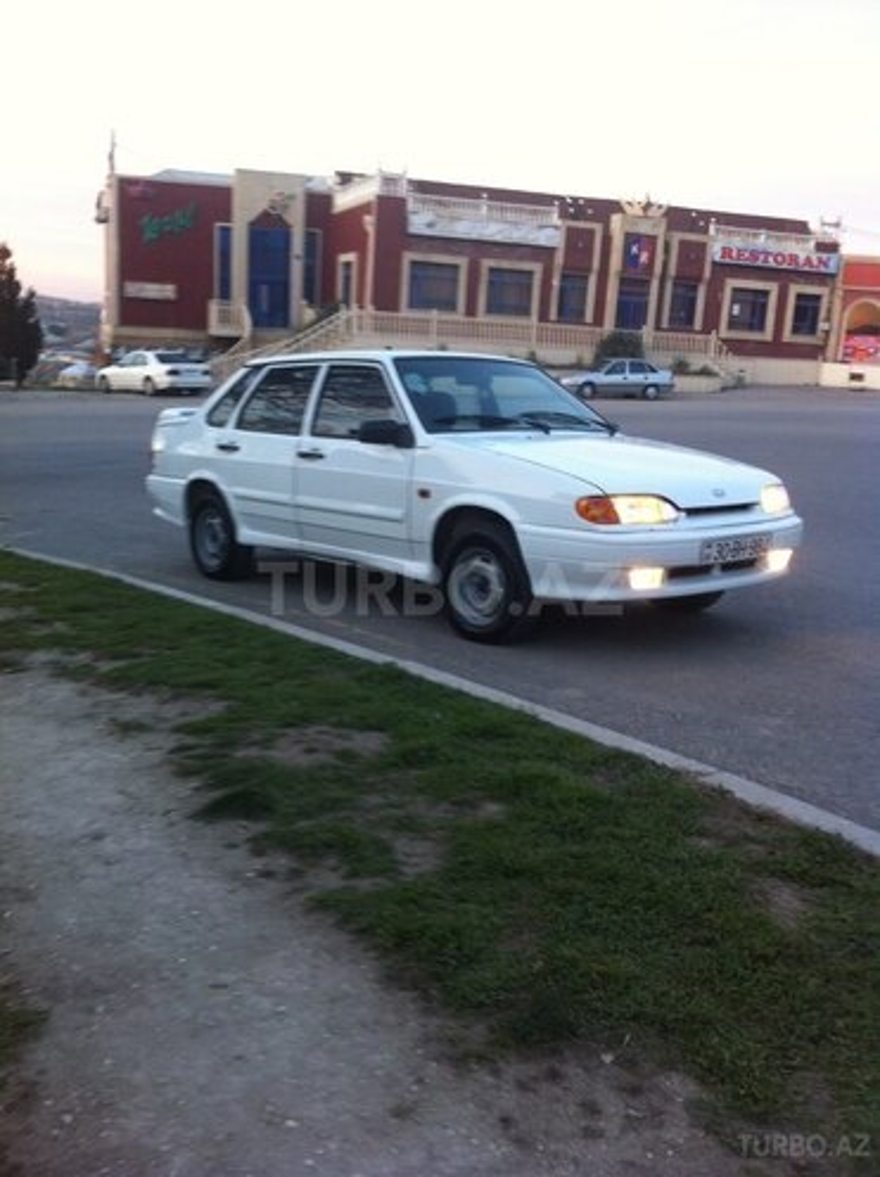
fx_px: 1188
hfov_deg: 40.6
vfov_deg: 52.7
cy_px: 588
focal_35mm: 35
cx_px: 440
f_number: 2.8
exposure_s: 1/24
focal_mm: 3.85
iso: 80
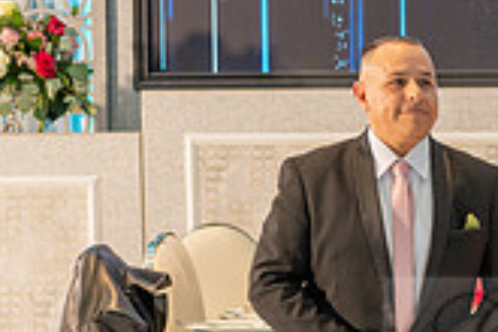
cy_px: 349
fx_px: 2670
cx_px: 646
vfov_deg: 7.1
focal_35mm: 193
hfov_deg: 10.4
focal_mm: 55
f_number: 5
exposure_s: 1/125
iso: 1000
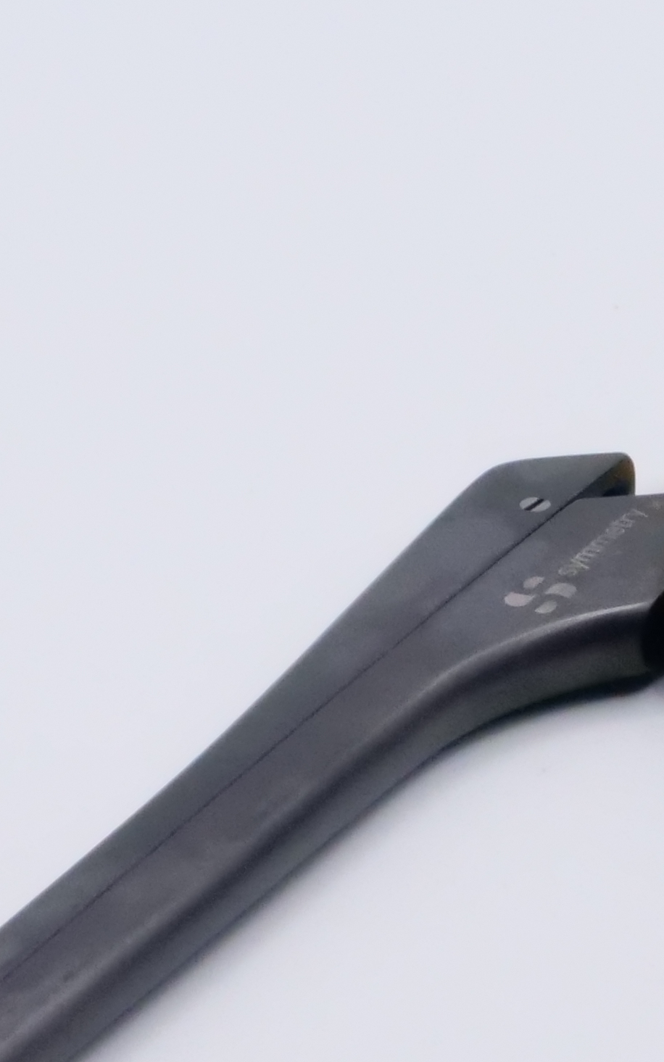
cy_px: 1105
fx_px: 3473
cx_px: 389
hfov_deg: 10.9
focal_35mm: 120
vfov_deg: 16.9
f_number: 18
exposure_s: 1/200
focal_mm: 16
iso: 3200
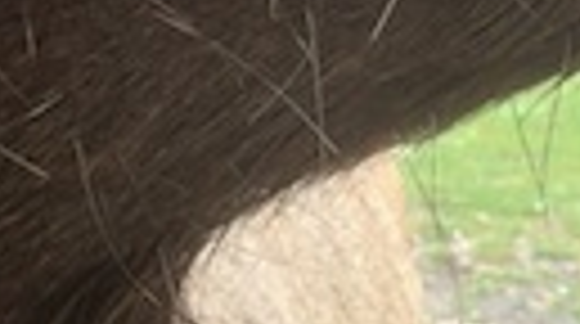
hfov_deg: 14.7
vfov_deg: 8.1
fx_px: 2226
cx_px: 76
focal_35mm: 145
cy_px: -209
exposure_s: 1/120
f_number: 2.2
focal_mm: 4.15
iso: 40
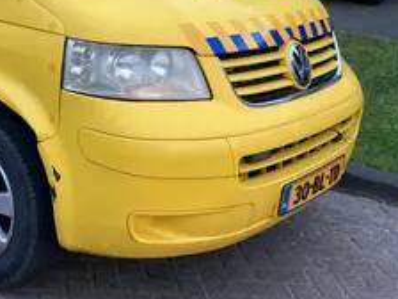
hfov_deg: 30.4
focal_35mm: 60
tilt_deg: -9.8
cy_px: 9
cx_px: 21
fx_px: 690
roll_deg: -0.9
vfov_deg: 23.5
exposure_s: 1/60
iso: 125
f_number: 1.8
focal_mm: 3.99
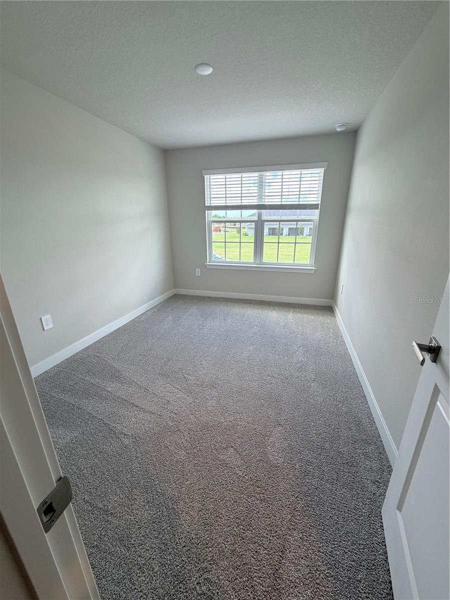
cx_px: 225
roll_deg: -0.2
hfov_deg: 85.7
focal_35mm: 14
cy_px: 300
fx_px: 243
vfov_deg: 102.1
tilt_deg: -18.2
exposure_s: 1/120
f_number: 2.2
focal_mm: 2.22
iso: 125
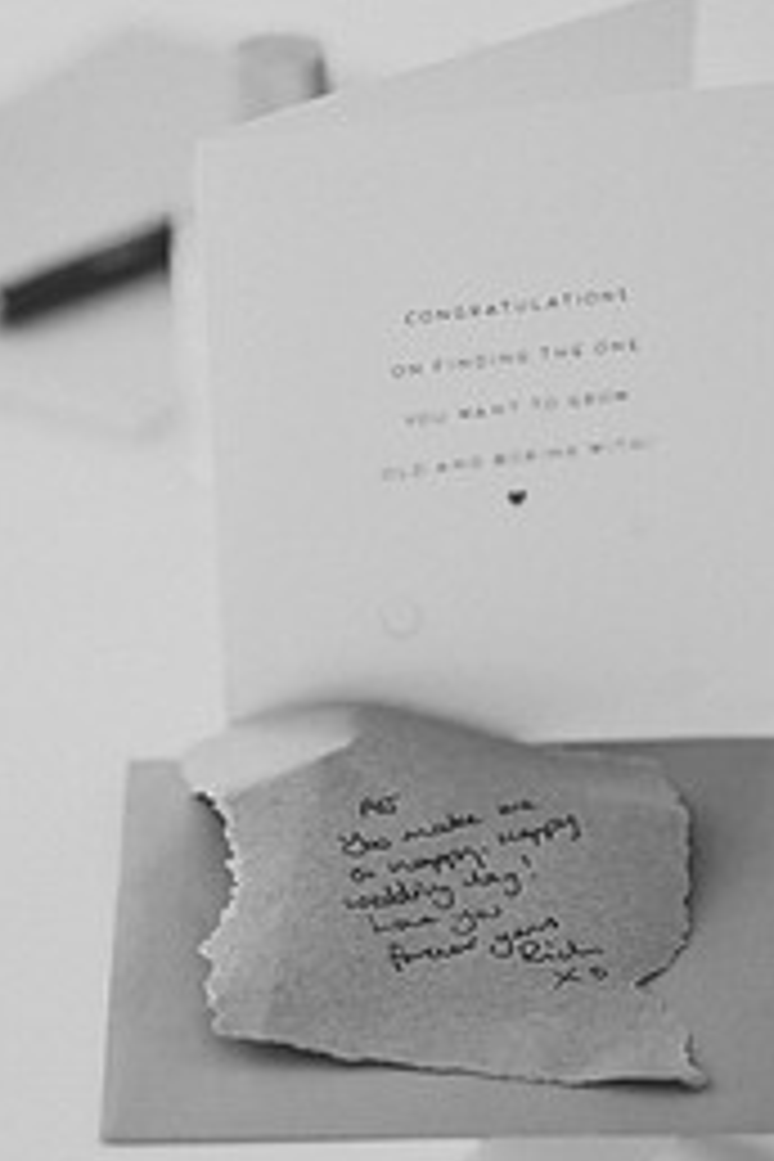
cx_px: 515
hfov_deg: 9.3
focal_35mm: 148
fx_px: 4773
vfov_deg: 13.9
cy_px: 711
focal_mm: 85
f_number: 1.8
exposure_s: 1/4000
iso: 450
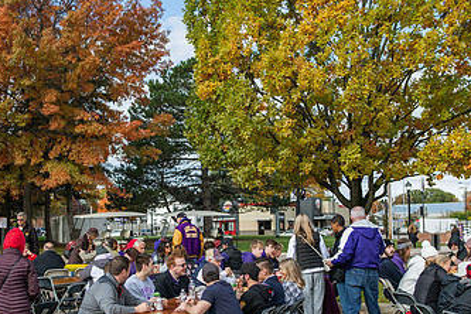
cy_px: 196
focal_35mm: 61
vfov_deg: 22.2
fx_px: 798
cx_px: 187
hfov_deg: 32.8
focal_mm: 35
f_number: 3.5
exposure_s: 1/640
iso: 100
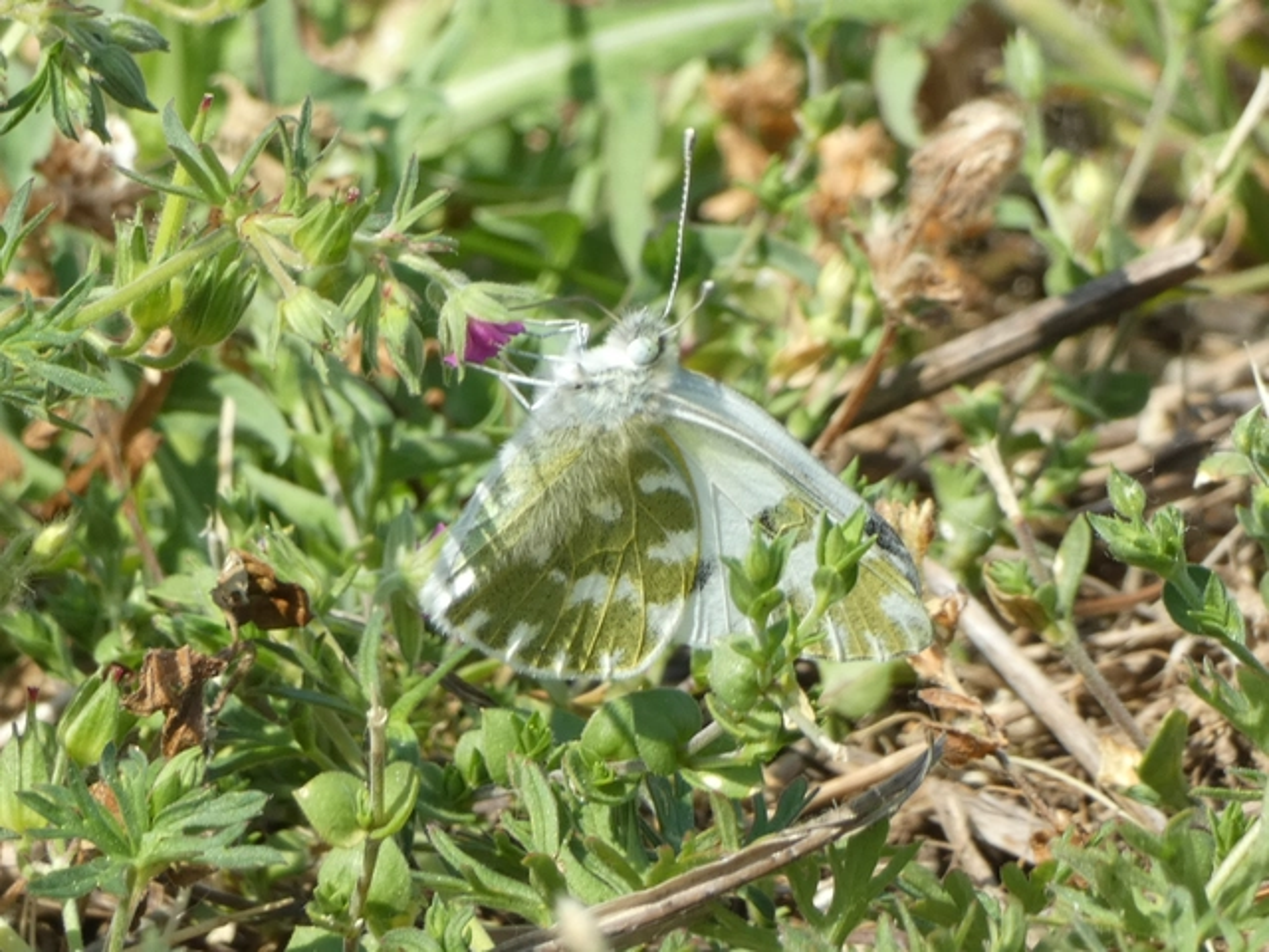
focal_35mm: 274
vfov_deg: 5.4
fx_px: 10045
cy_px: 476
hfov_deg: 7.2
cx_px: 634
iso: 80
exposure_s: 1/100
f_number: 5.5
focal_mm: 49.1
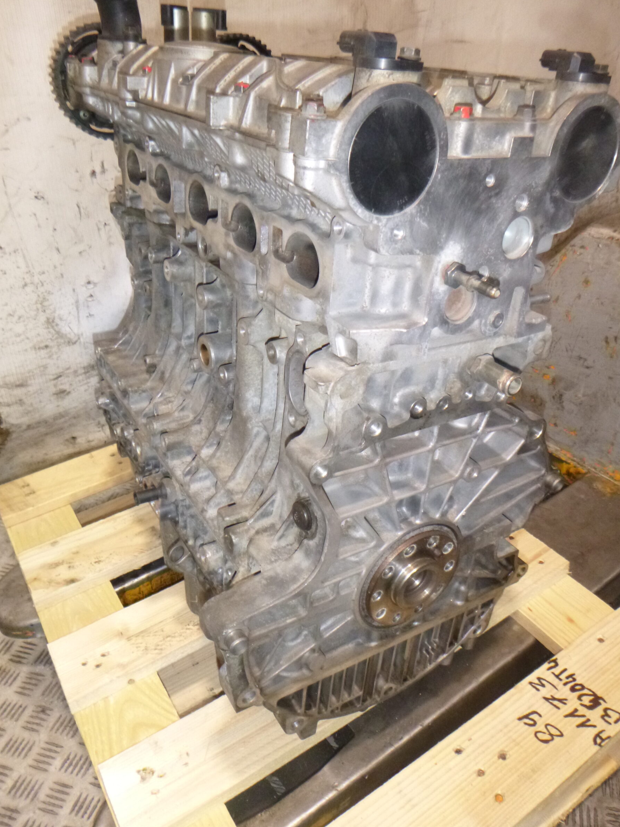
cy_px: 392
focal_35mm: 27
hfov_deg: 51.4
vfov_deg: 65.3
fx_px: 645
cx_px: 305
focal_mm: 4.5
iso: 400
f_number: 3.9
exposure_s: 1/60
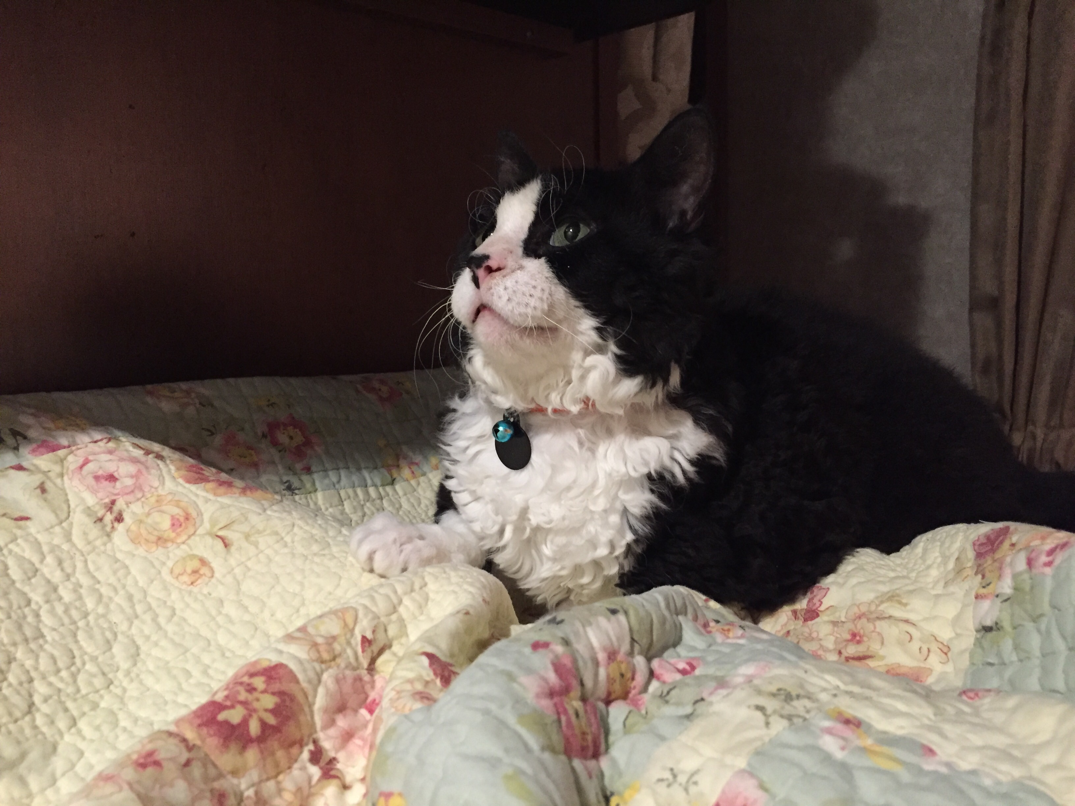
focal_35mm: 29
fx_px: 901
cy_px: 403
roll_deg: +1.2
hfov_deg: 61.7
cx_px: 538
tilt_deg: -6.5
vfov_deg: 48.2
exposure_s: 1/15
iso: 320
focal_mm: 4.15
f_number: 2.2
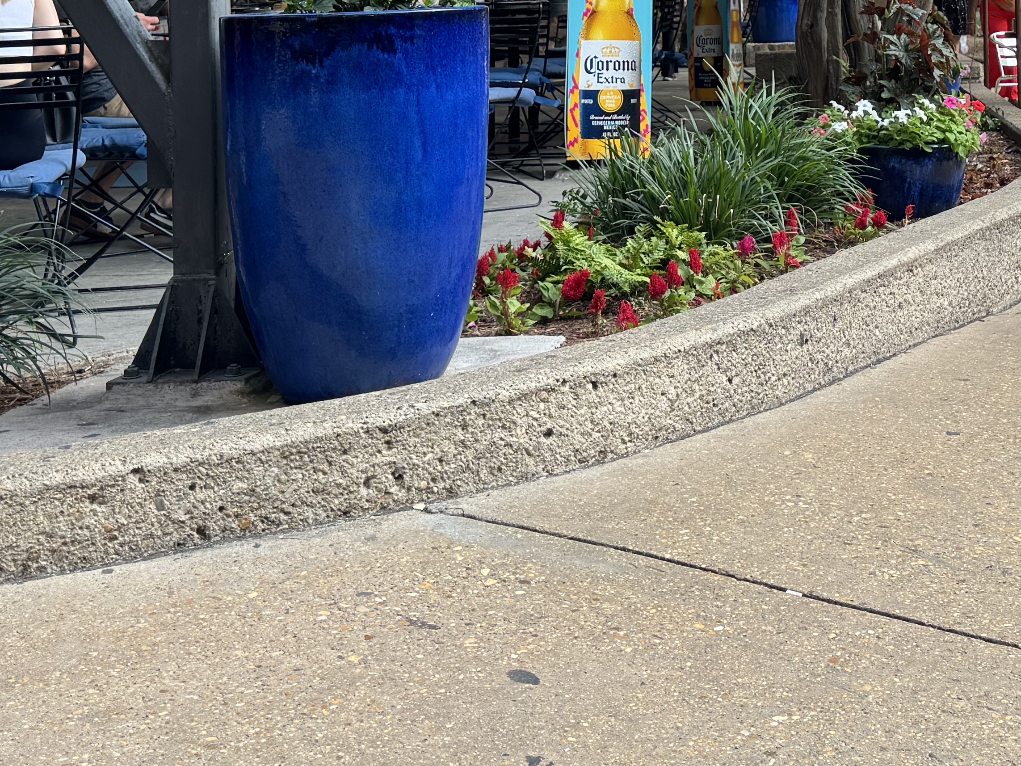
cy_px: -80
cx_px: 874
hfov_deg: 31.0
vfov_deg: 23.0
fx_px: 1770
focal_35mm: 60
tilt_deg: +2.0
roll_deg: +1.8
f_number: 1.78
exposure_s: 1/222
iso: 64
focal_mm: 6.76
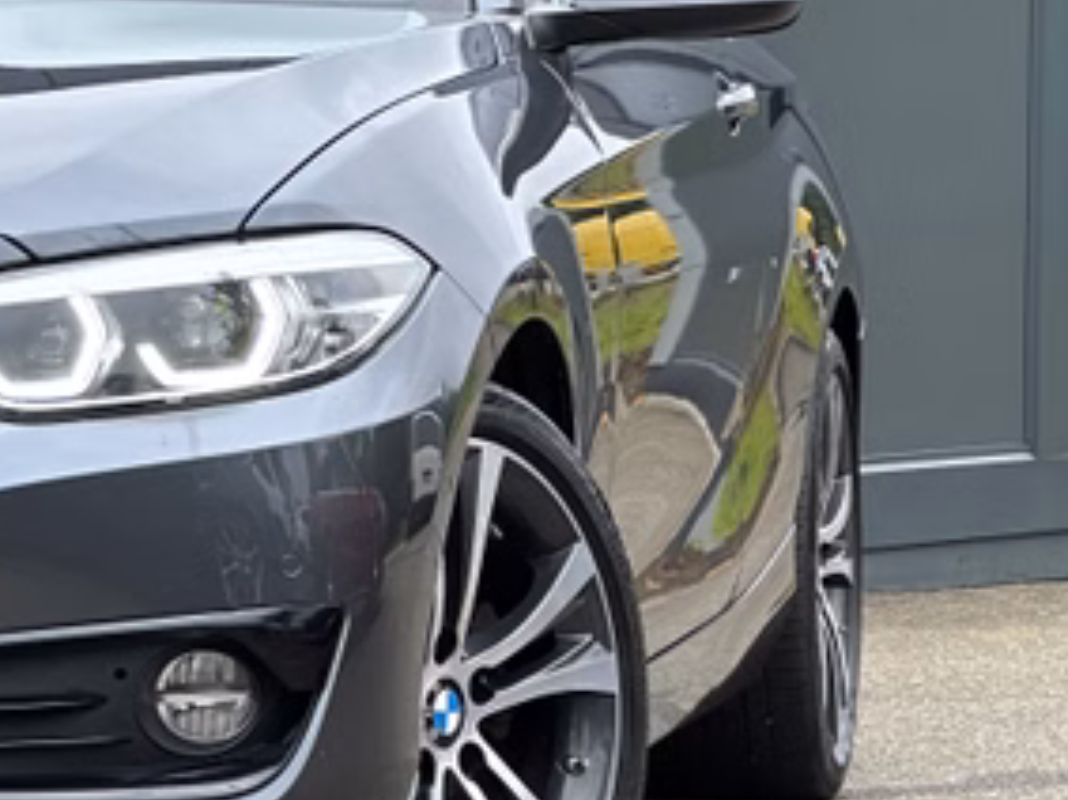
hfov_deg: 8.9
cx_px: -291
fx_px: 6723
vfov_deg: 6.8
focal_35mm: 218
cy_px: 208
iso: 32
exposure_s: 1/276
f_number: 2.8
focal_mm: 9
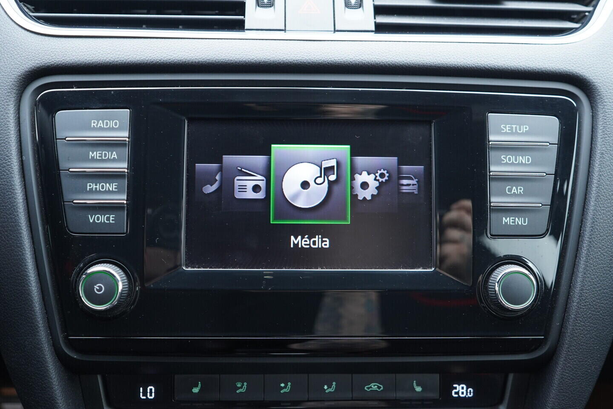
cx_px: 306
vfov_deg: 36.9
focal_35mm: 36
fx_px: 613
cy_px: 204
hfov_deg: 53.1
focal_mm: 24
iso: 640
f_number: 2.8
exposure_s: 1/40
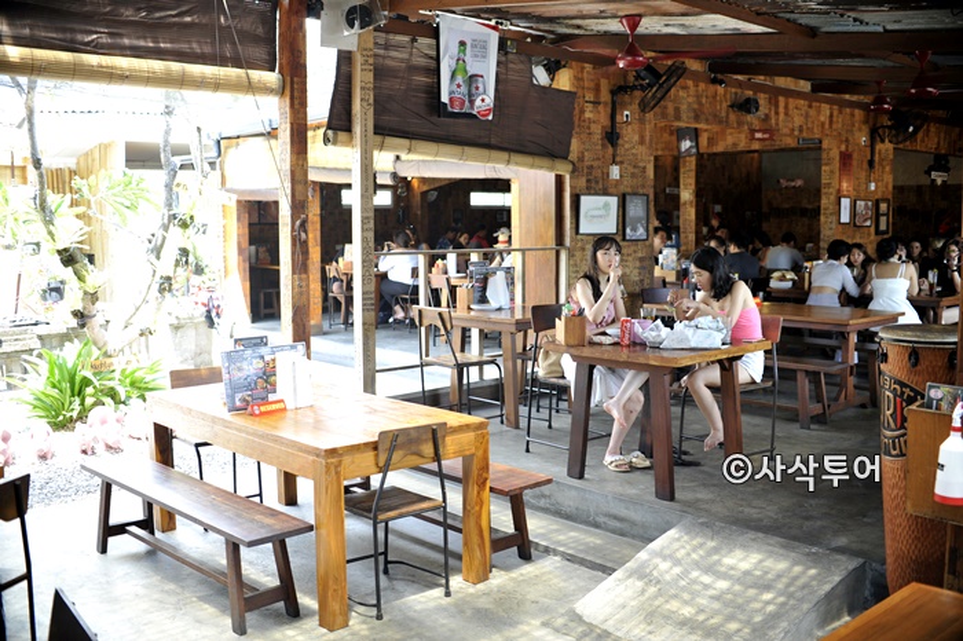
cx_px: 482
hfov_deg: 54.5
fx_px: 936
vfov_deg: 37.8
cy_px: 320
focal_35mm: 35
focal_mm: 35
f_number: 4
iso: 250
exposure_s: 1/60
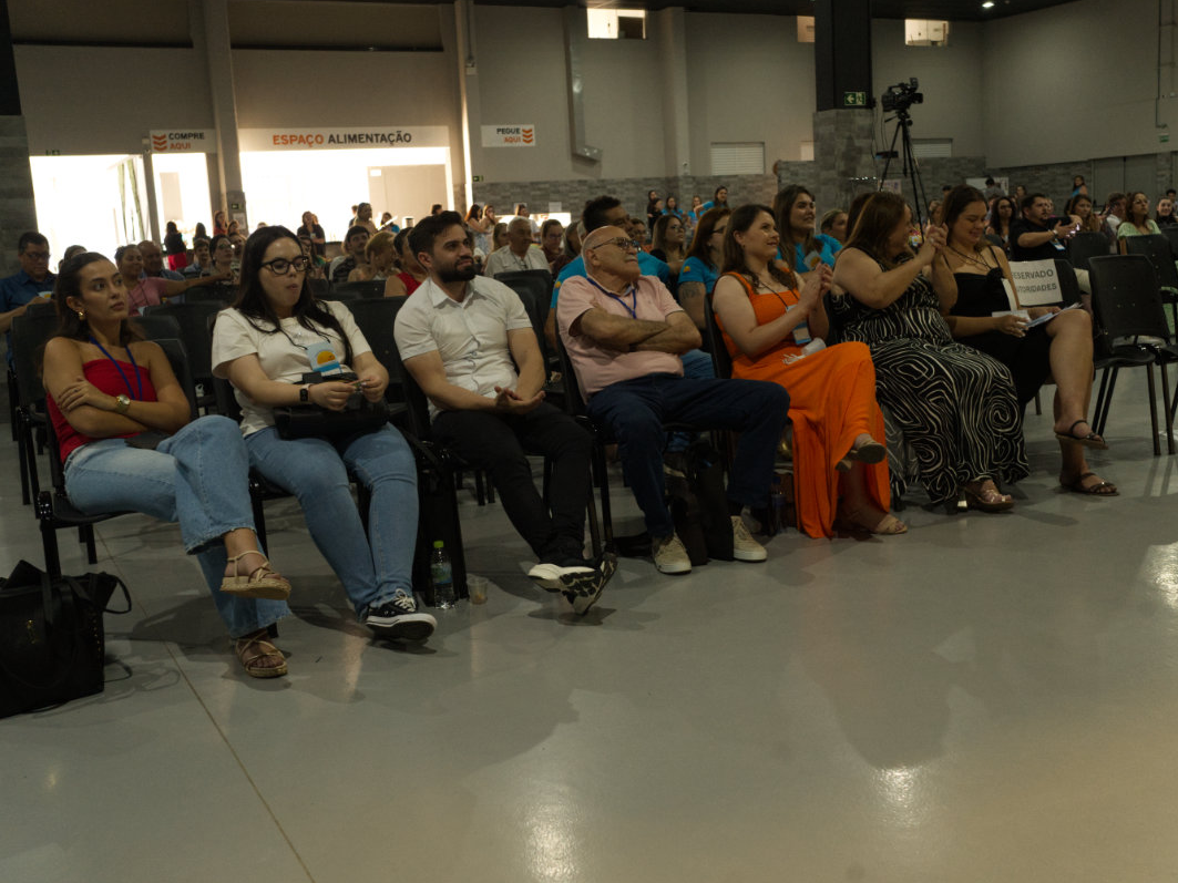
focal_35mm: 38
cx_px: 629
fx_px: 1293
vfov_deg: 37.7
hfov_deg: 48.9
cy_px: 442
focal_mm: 35
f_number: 5.6
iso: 5000
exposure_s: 1/100
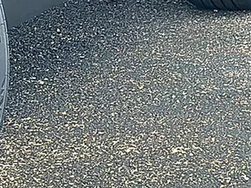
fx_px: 1646
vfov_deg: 6.5
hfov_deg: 8.7
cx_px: 7
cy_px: 76
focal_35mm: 227
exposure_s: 1/725
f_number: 1.78
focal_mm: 6.86
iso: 80
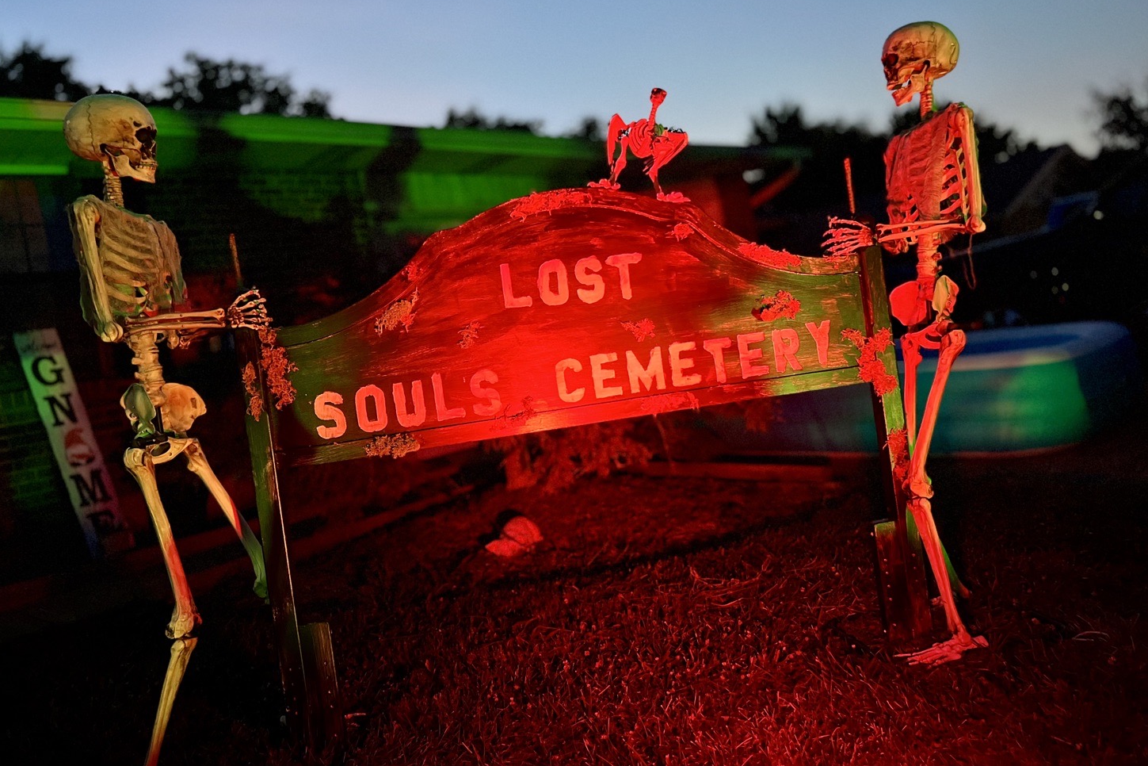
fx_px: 893
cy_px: 353
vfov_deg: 46.4
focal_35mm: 28
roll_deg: +11.0
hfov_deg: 65.5
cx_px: 575
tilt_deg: +0.3
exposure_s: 1/30
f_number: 1.5
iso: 1000
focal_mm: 5.7
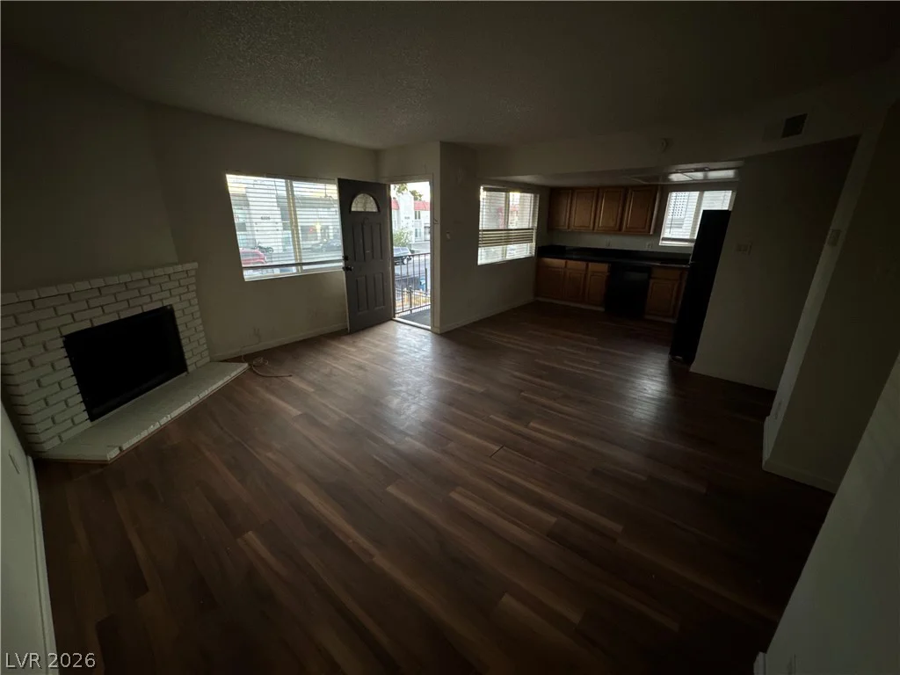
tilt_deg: -18.5
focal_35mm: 14
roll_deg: -0.6
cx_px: 450
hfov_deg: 102.1
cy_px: 338
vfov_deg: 85.7
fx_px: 364
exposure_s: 1/40
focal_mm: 2.22
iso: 1250
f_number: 2.2
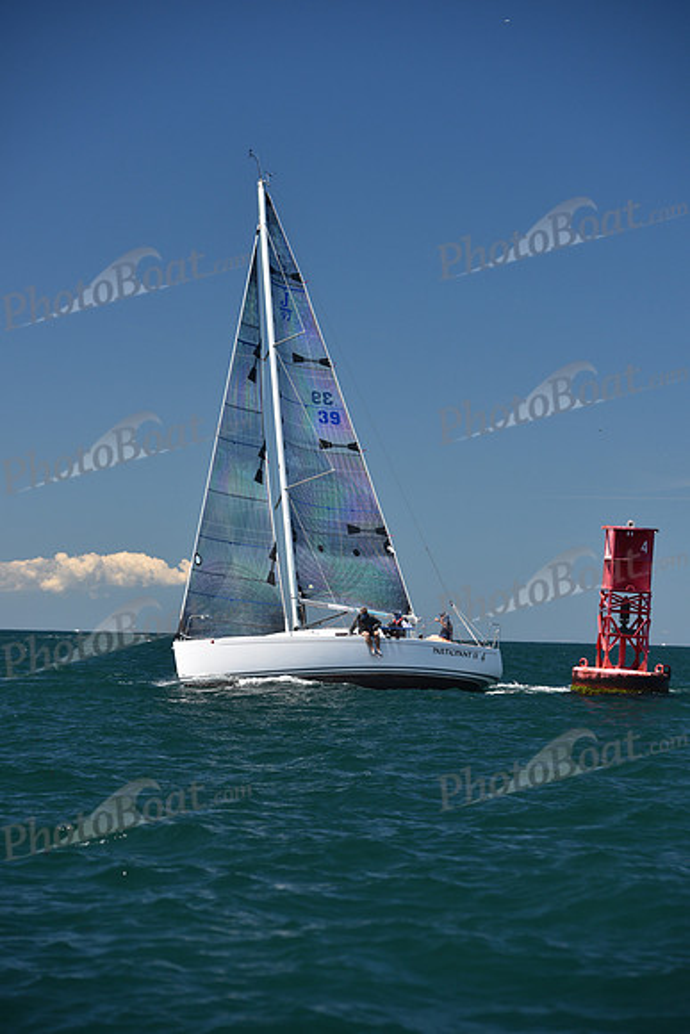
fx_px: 3333
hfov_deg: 11.8
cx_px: 345
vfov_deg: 17.6
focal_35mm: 116
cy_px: 517
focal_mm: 116
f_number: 5
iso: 250
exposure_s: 1/800
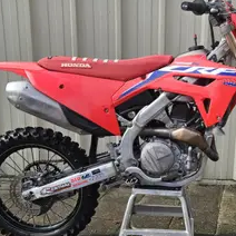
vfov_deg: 36.7
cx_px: 173
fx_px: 355
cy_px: 136
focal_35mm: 46
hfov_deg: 36.1
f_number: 1.8
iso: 25
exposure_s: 1/728
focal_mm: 5.4
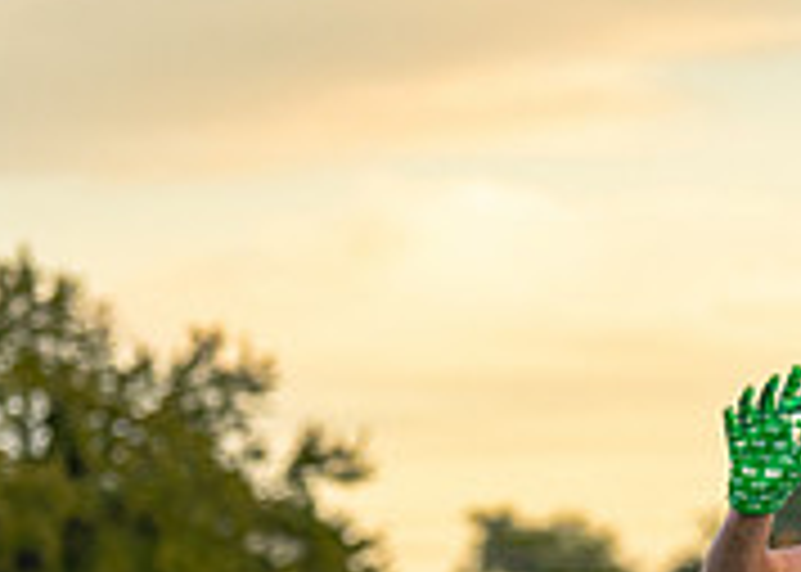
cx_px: 1031
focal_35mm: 398
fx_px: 9051
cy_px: 884
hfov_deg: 5.0
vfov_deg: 3.6
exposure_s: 1/1000
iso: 400
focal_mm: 91
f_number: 2.8
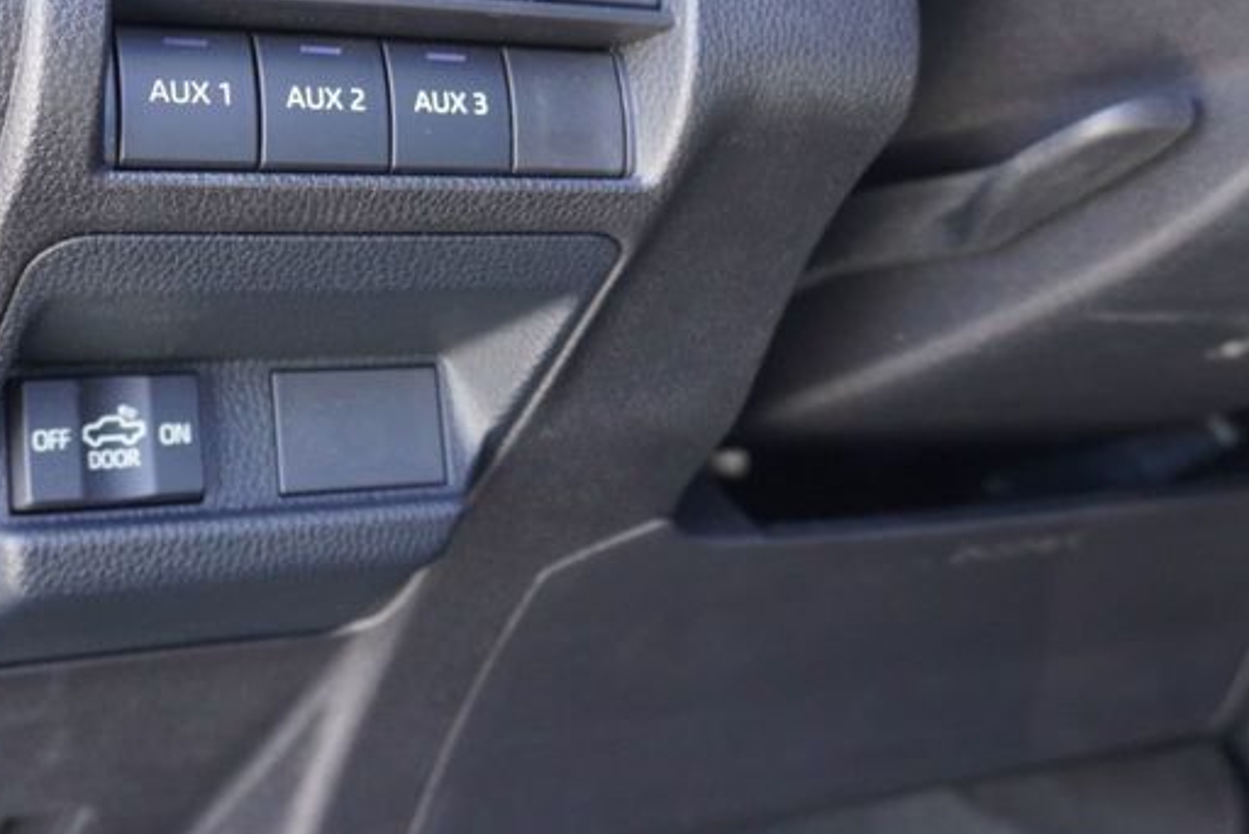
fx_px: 2083
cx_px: 551
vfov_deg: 22.1
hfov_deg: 33.3
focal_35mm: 60
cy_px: 90
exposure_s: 1/60
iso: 1000
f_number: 4
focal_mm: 20
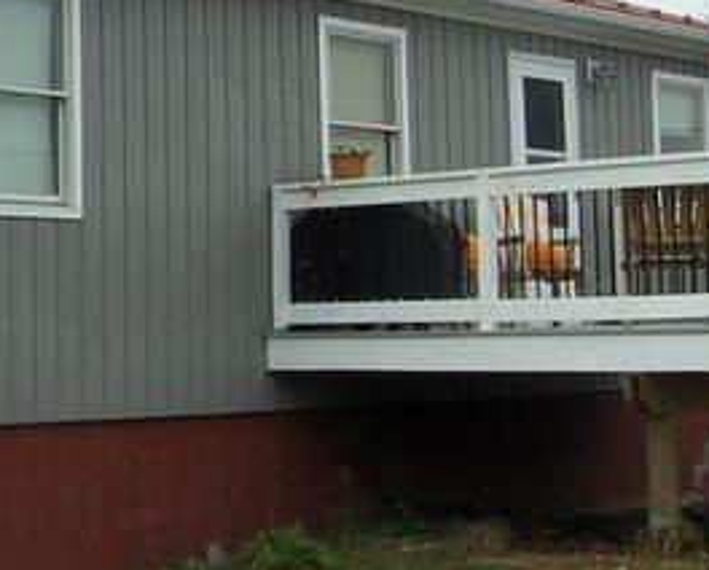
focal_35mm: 97
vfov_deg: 15.7
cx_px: 16
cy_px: 81
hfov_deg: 19.2
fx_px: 2038
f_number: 7.7
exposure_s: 1/139
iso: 100
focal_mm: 6.5
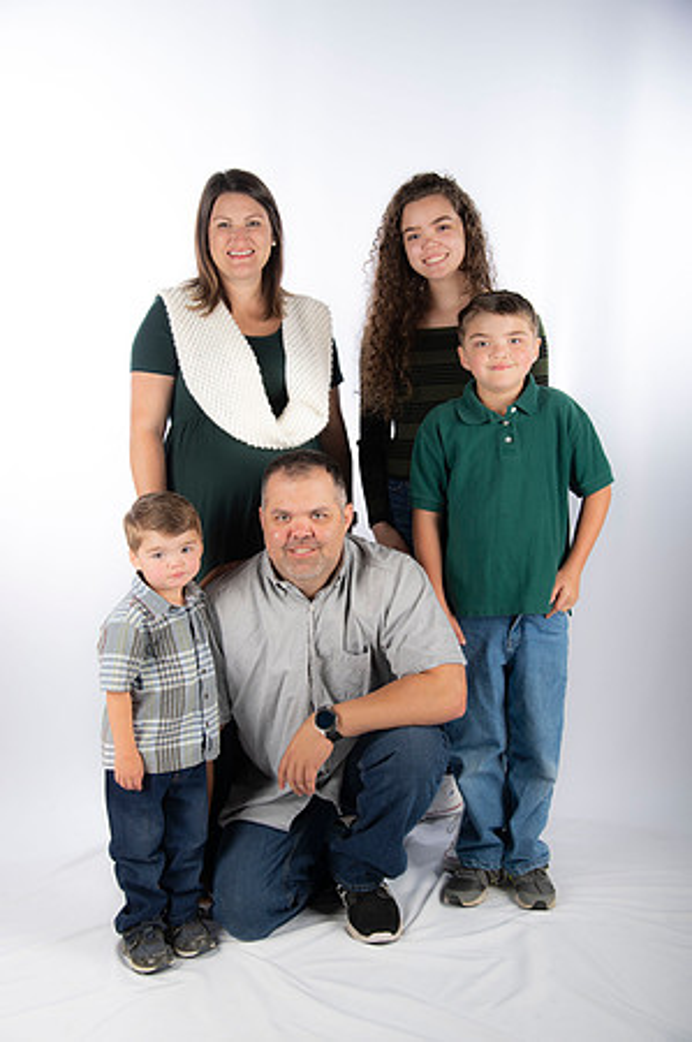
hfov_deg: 29.2
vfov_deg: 42.8
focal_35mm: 46
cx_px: 346
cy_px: 521
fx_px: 1329
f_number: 5.6
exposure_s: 1/200
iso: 100
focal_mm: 46
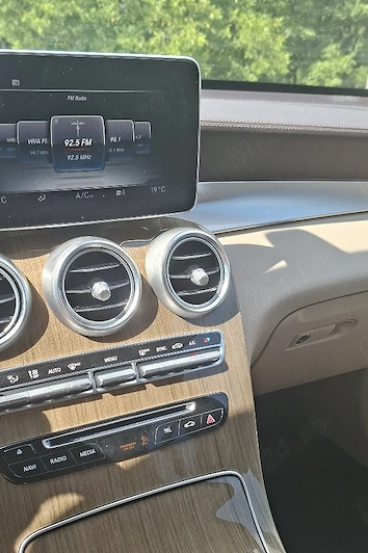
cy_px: 330
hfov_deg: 36.6
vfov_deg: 52.8
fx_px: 553
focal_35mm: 36
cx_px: 140
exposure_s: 1/455
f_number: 1.8
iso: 50
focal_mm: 5.54
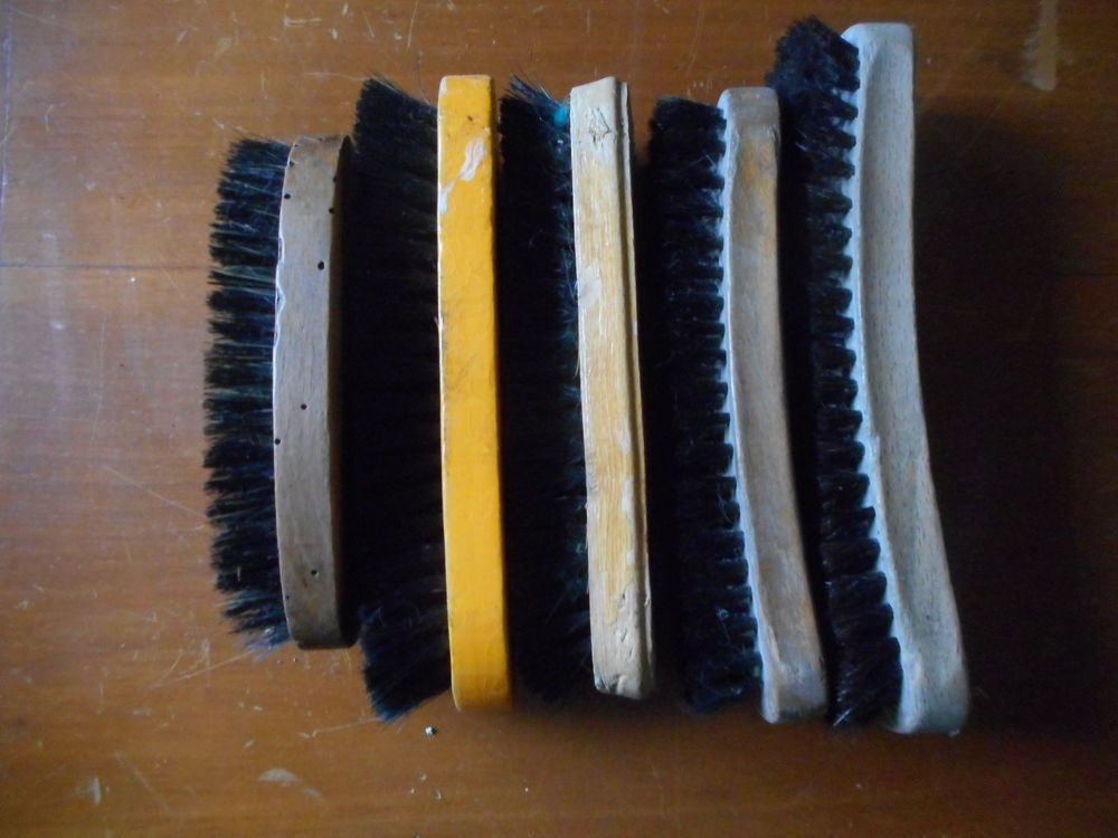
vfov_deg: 54.9
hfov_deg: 69.4
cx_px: 559
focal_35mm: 25
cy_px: 419
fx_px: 807
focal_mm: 4.5
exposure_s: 1/15
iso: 800
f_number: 3.7
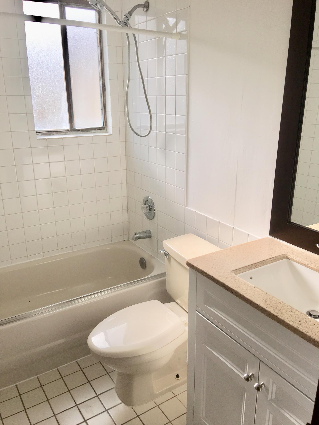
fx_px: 356
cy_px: 212
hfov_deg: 48.2
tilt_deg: -15.0
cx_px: 160
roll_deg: +0.5
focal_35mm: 29
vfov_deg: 61.7
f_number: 2.2
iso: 25
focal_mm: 4.15
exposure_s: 1/718
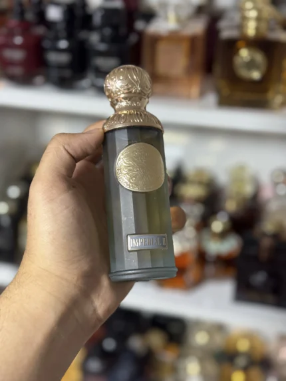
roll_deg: -1.2
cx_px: 143
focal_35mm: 48
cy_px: 190
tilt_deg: -29.8
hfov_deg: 30.3
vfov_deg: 39.6
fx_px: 529
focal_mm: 6.76
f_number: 1.78
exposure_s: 1/50
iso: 160
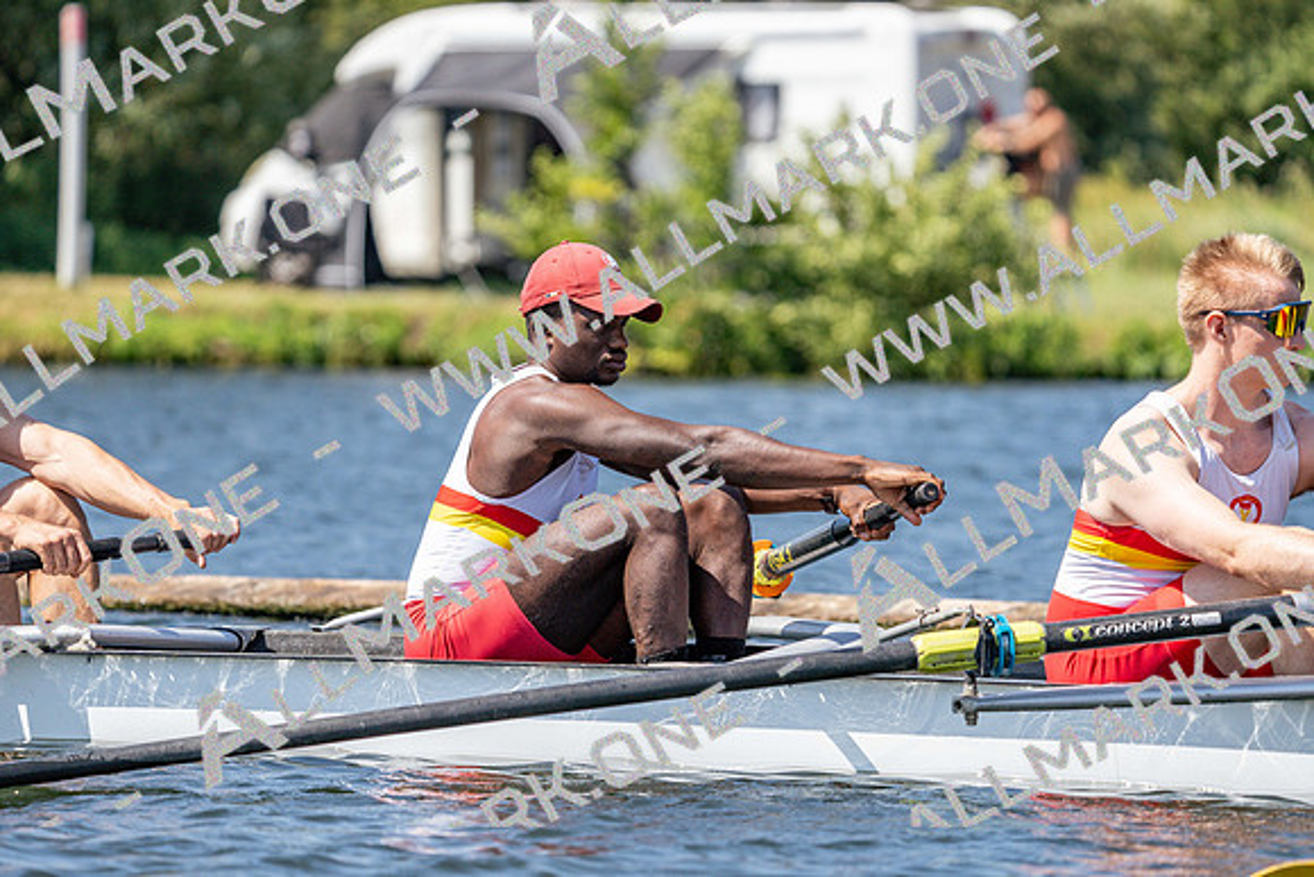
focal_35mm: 321
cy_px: 438
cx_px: 657
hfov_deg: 6.4
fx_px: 11719
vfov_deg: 4.3
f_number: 6.3
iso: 400
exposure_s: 1/2000
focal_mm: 321
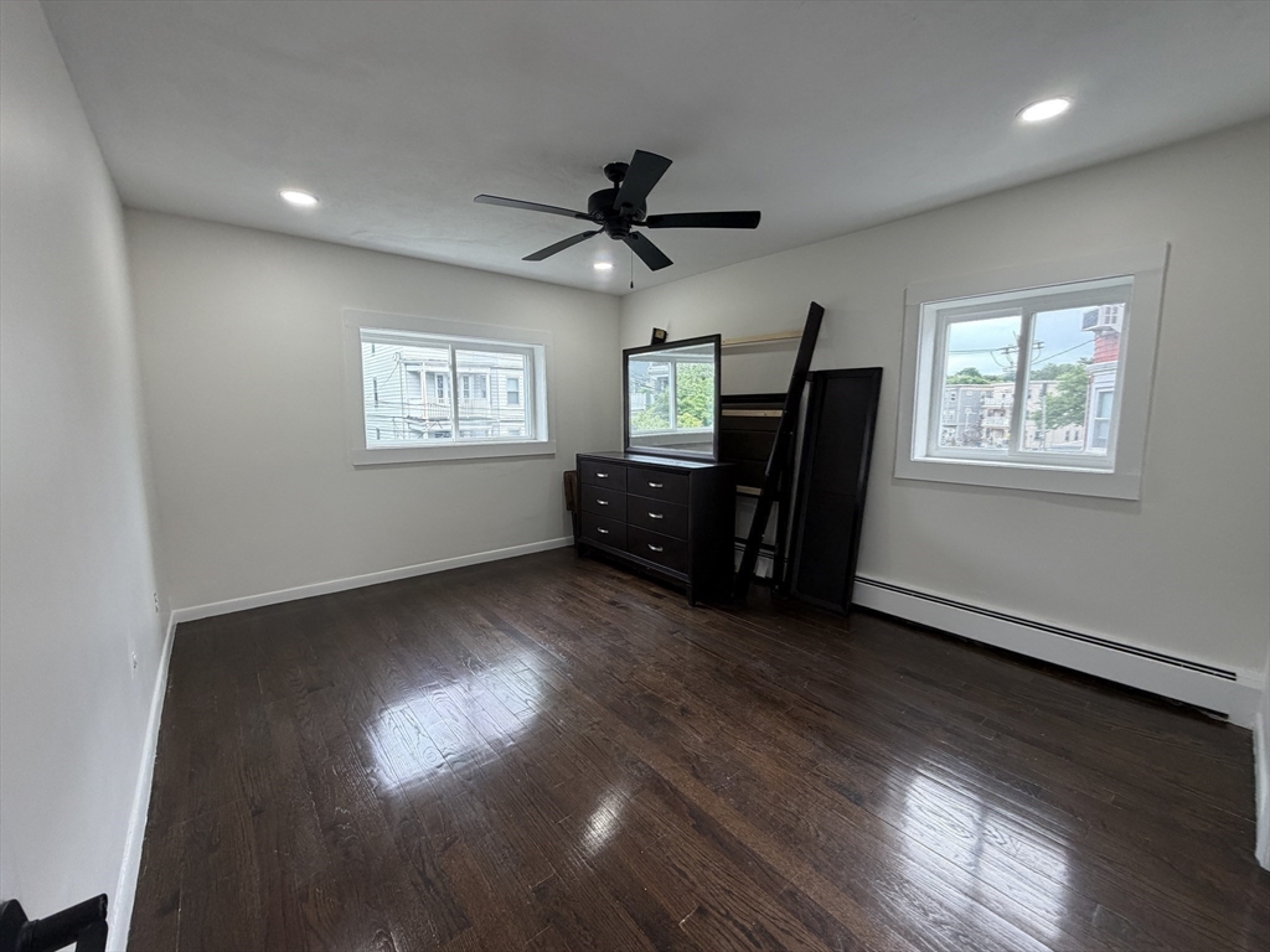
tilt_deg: -7.5
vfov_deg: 85.7
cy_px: 476
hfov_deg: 102.1
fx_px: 514
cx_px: 635
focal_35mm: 14
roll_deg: -0.3
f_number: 2.2
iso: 160
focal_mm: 2.22
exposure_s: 1/120
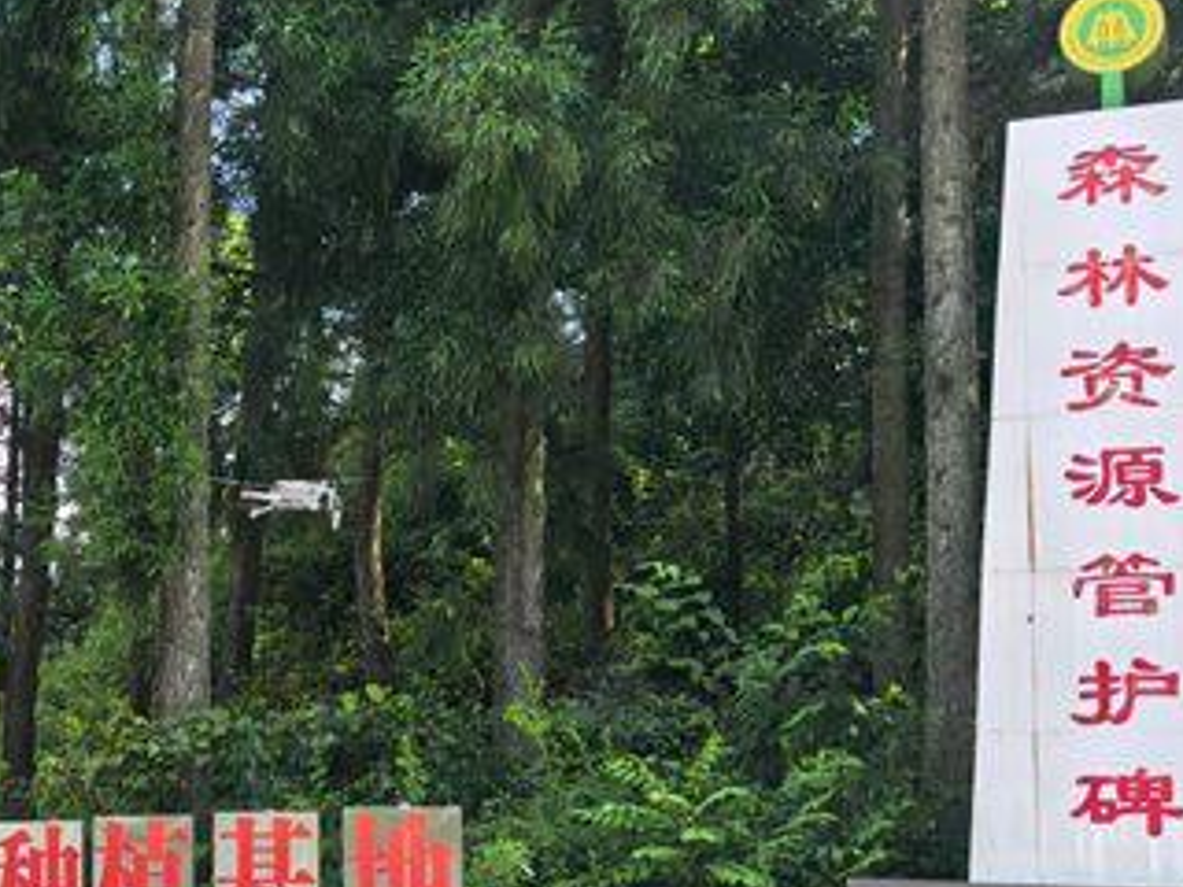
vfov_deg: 24.3
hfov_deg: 30.5
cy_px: 588
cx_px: 81
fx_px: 2050
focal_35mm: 60
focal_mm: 6.98
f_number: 1.4
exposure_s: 1/8065
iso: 100
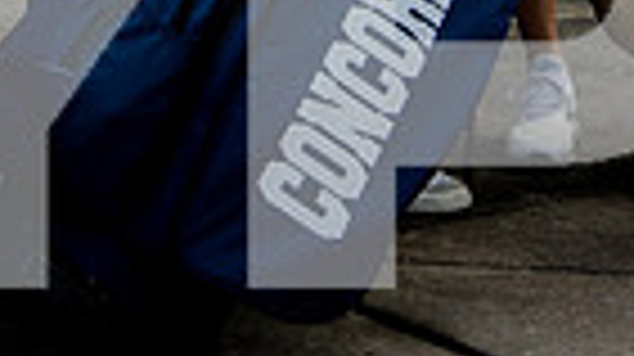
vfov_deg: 13.2
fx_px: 1159
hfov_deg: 30.2
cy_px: -493
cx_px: 175
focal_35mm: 69
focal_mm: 16
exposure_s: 1/640
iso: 1000
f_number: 6.3
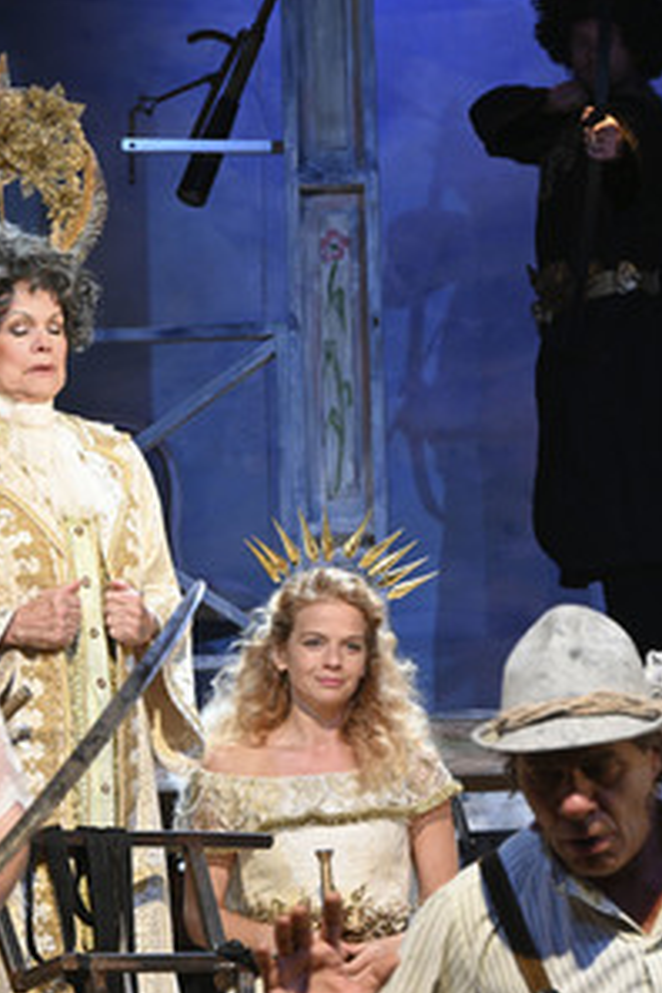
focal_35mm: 144
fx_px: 3972
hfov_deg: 9.5
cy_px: 498
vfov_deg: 14.3
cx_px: 326
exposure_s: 1/200
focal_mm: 95
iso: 3200
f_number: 6.3
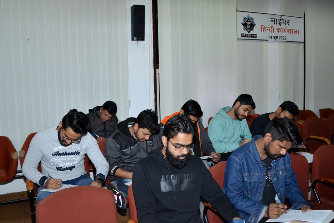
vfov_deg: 43.6
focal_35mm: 30
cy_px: 112
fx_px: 278
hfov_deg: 61.9
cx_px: 167
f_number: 6.3
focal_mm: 20
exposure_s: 1/200
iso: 1600
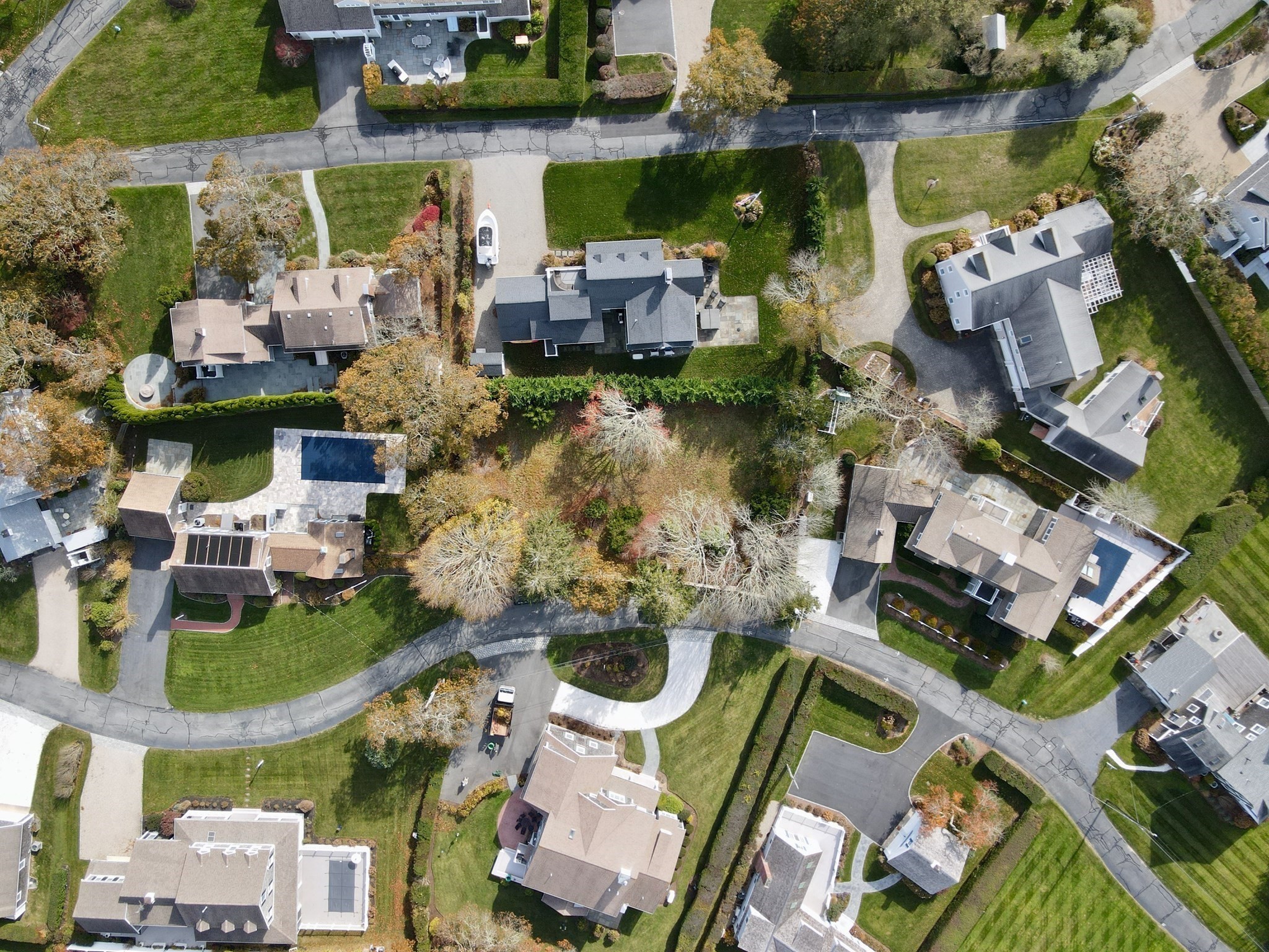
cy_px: 476
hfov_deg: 71.6
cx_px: 634
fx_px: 880
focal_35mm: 24
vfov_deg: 56.8
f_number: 2.8
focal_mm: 4.5
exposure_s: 1/240
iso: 100
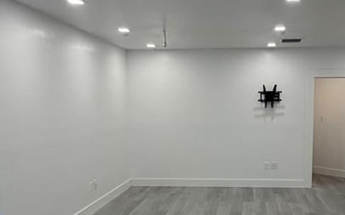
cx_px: 220
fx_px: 414
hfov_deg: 44.8
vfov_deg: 28.7
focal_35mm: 44
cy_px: 163
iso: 125
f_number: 2.2
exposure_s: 1/120
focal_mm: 2.22
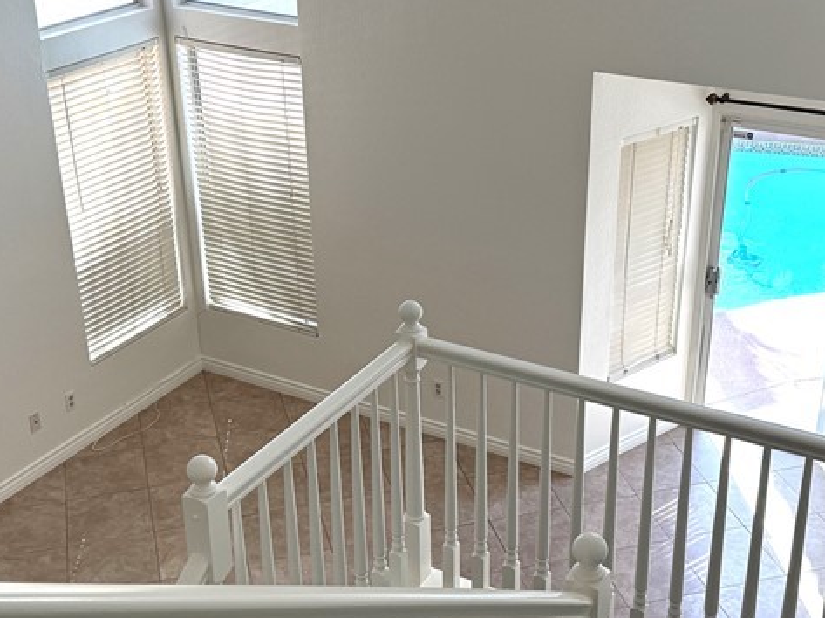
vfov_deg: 28.0
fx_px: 1238
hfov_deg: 36.8
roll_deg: -0.7
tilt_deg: -26.4
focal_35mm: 52
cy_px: 319
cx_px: 466
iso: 100
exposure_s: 1/708
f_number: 1.78
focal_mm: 6.76
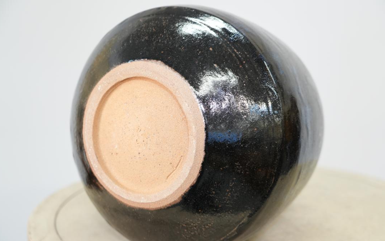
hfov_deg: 32.5
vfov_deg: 20.6
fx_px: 661
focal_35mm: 63
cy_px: 130
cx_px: 191
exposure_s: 1/80
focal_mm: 61
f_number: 4
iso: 1600
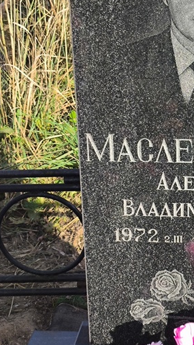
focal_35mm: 86
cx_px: 210
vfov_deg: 24.7
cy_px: 159
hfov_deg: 13.8
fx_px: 786
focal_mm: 4.71
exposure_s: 1/662
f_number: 1.7
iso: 50
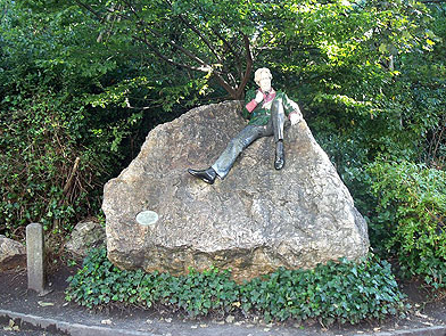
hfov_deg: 47.8
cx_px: 237
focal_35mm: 39
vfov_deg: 36.8
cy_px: 148
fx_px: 503
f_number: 2.9
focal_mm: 5.7
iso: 160
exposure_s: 1/30
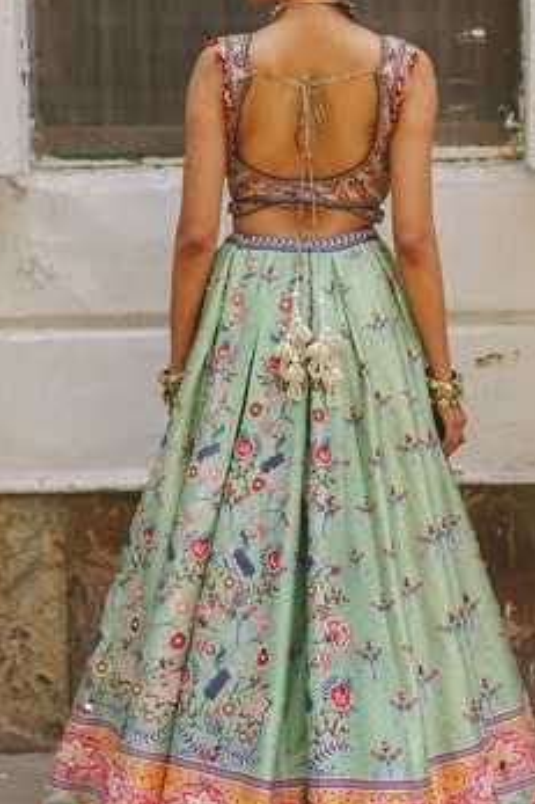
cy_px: 434
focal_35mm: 53
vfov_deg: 37.5
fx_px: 1183
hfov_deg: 25.5
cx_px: 292
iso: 200
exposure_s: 1/1000
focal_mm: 35
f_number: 2
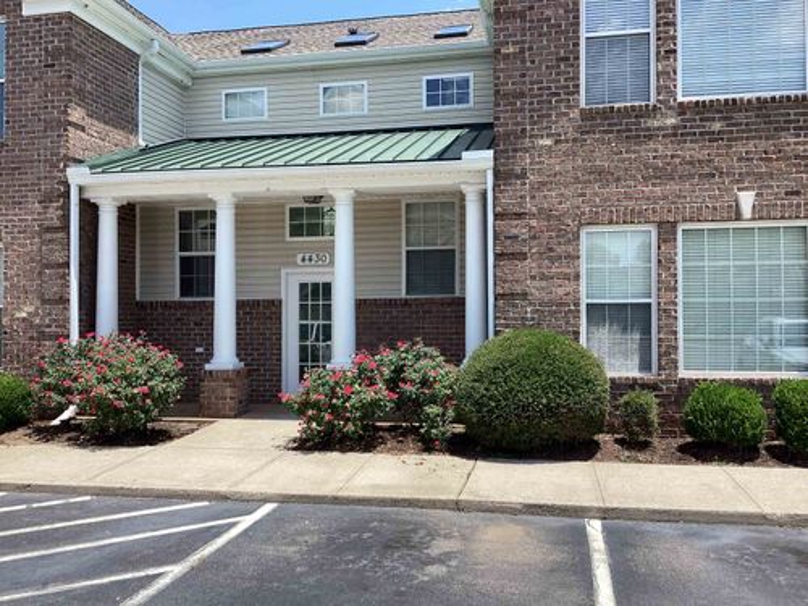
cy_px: 303
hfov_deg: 58.4
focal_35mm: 31
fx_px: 724
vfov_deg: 45.4
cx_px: 404
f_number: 2.4
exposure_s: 1/1101
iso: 25
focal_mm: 3.3
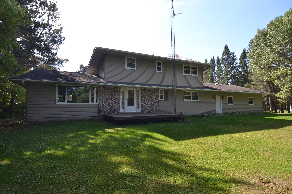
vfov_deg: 67.4
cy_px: 97
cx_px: 146
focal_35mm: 18
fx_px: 146
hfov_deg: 90.0
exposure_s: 1/160
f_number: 6.3
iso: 100
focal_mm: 12
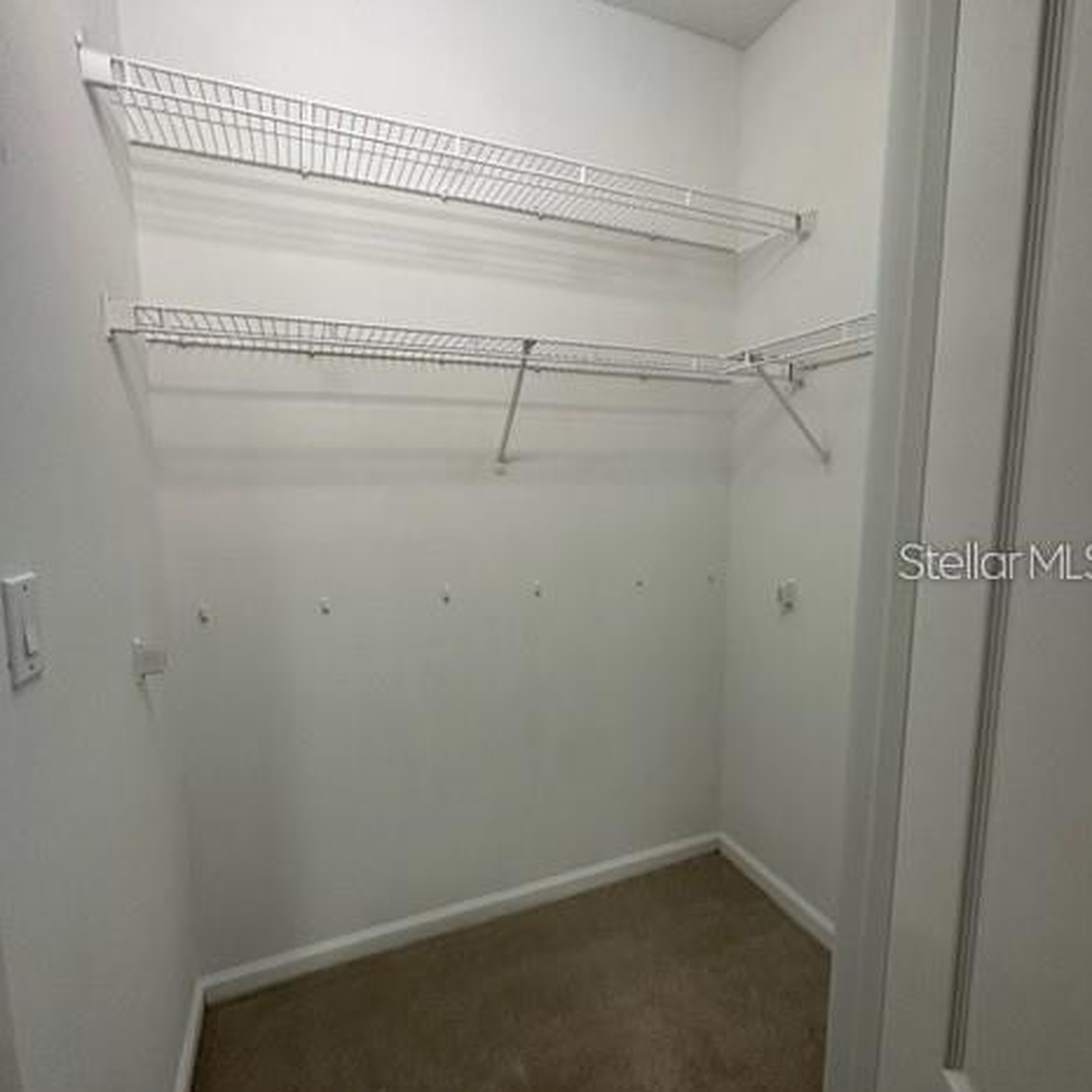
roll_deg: +0.7
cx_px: 558
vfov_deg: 84.0
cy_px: 560
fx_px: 607
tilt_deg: -6.9
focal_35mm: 17
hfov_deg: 84.0
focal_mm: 2.22
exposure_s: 1/120
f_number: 2.2
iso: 250
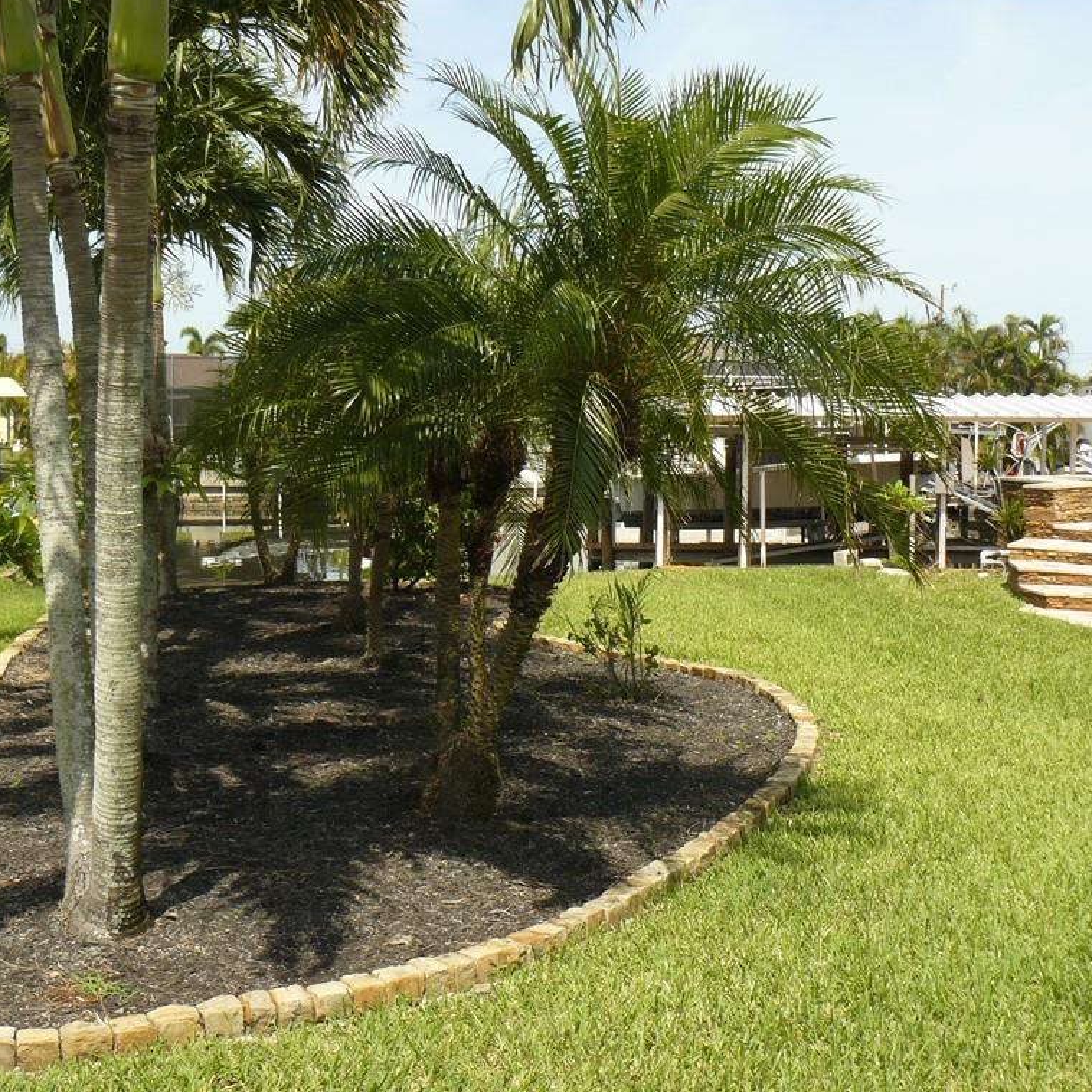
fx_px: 1535
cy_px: 540
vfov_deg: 39.2
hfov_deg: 39.1
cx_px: 471
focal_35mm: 43
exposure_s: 1/250
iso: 100
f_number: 5.6
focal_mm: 6
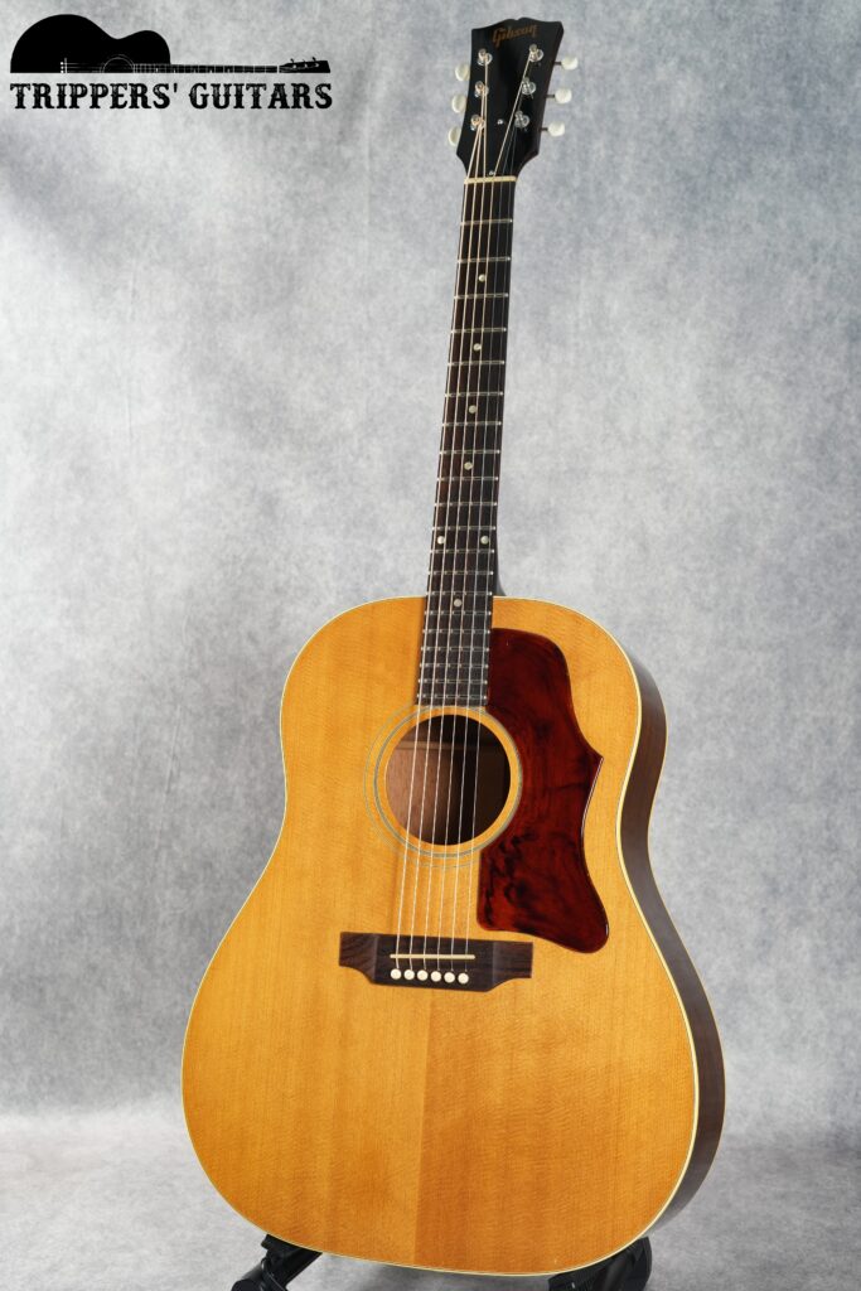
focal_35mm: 50
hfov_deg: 27.0
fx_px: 1793
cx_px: 430
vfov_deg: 39.6
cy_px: 646
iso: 400
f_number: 6.3
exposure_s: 1/1.6
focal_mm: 50
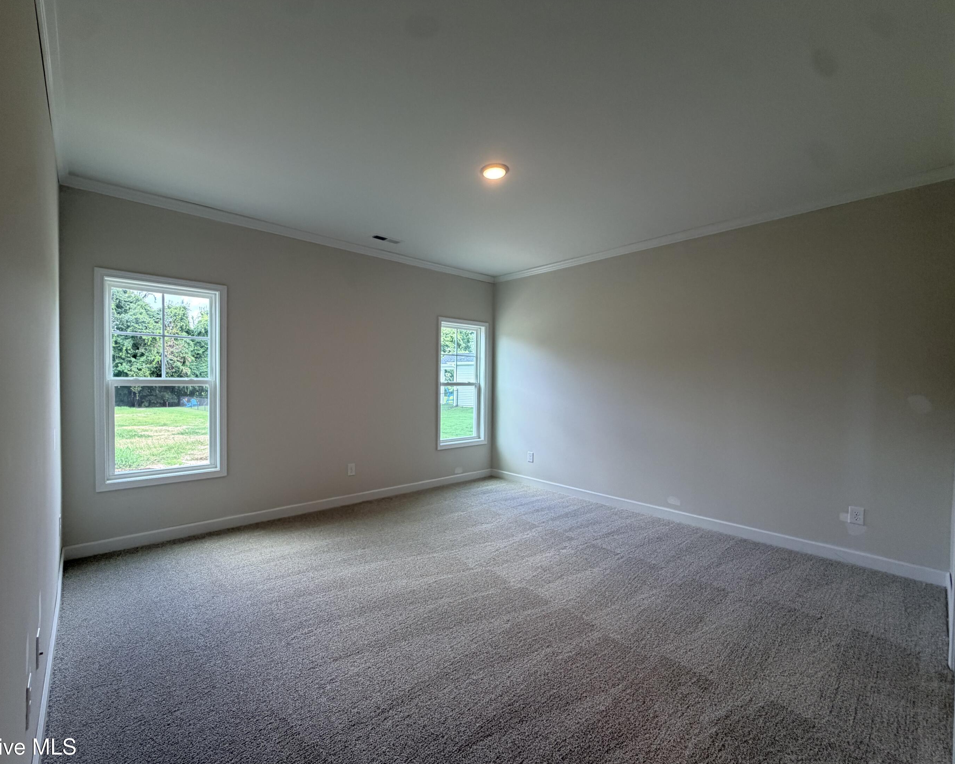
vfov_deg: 84.0
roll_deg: -0.4
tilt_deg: -1.3
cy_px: 390
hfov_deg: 96.5
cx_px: 433
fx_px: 424
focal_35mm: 15
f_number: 2.2
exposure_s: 1/120
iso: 125
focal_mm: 2.22
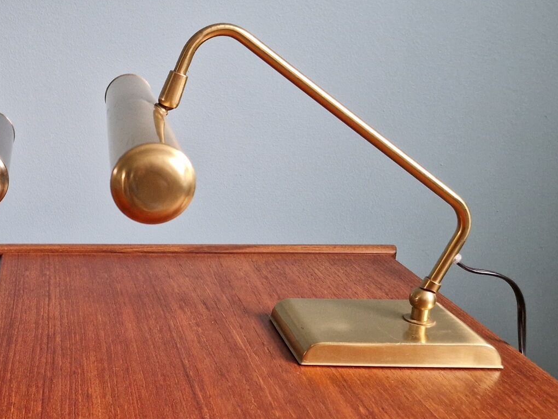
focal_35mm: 45
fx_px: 726
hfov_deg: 39.1
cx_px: 57
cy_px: 205
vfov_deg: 32.2
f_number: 1.8
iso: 125
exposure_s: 1/100
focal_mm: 5.4
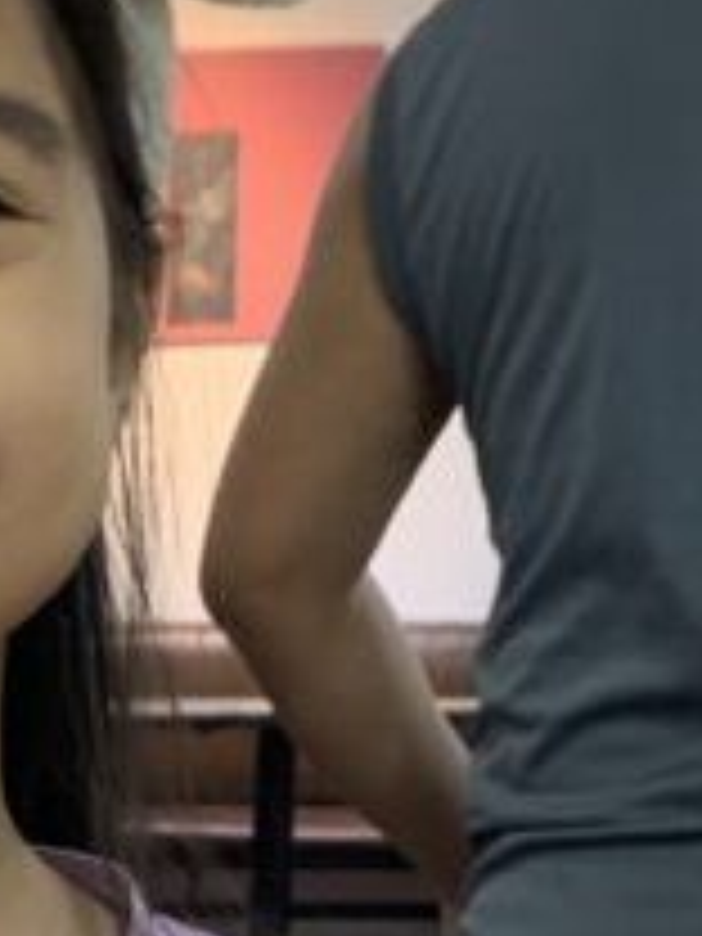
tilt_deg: -8.2
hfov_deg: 11.4
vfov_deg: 15.4
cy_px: 999
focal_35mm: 125
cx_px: -342
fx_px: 3380
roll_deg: +0.6
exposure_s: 1/50
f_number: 1.8
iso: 80
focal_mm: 4.25
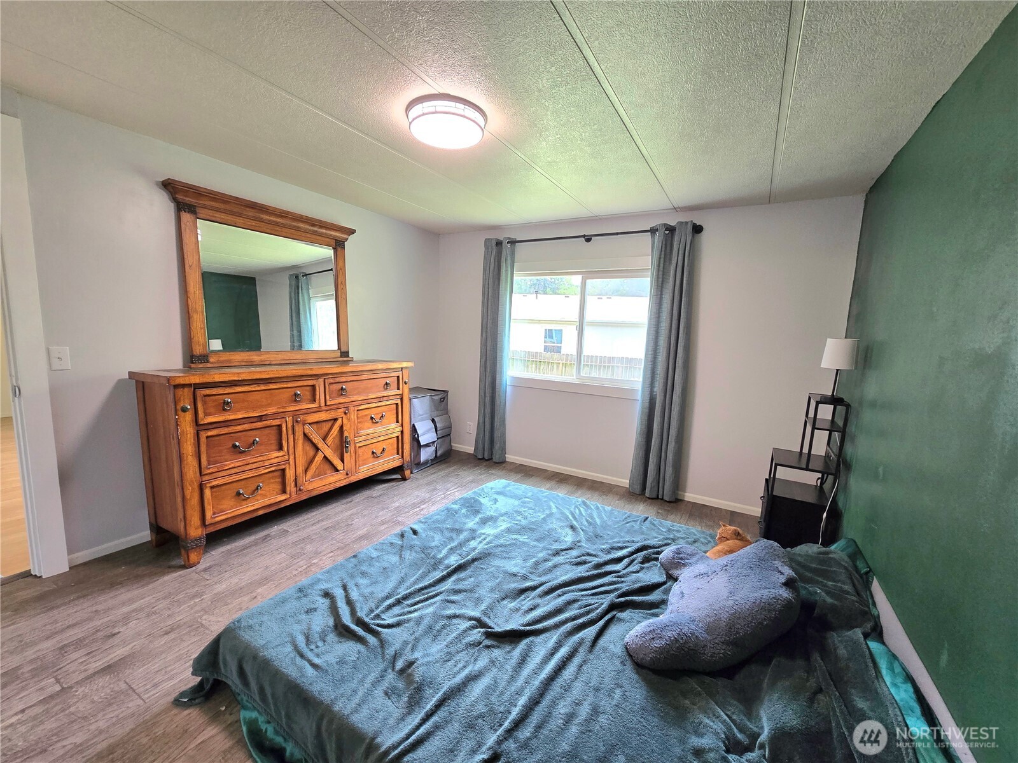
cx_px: 509
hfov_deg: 106.2
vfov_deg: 89.9
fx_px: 382
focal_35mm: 13
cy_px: 382
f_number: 2.2
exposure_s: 1/60.2
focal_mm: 2.2
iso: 160
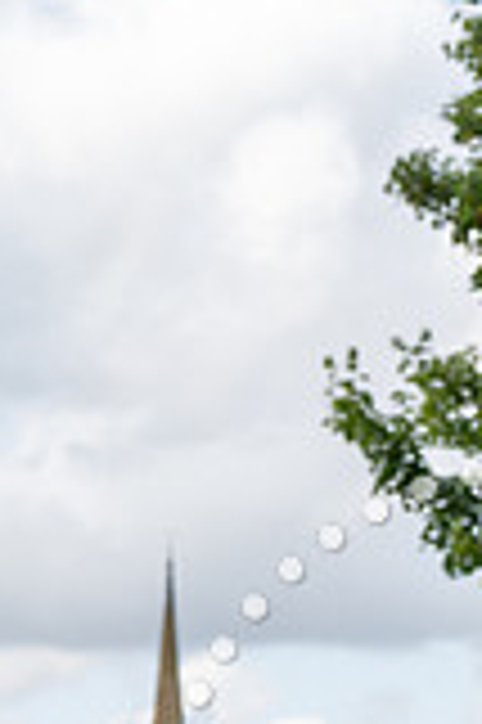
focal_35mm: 196
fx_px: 3945
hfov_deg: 6.9
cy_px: 490
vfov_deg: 10.5
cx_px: 653
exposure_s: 1/800
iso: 160
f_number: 3.5
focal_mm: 70
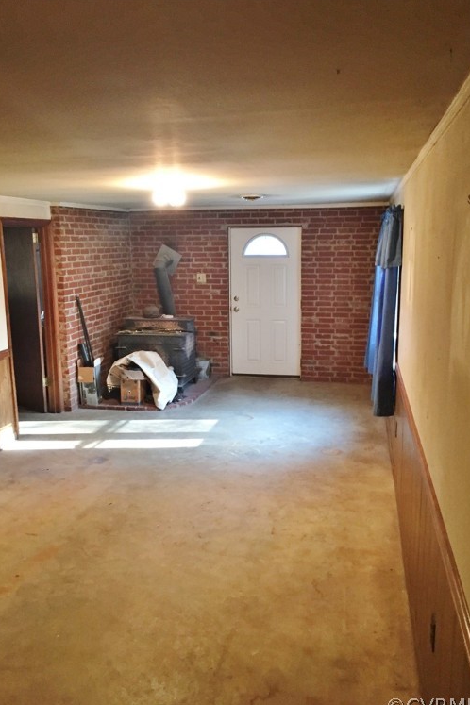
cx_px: 224
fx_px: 607
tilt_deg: -8.0
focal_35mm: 31
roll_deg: -0.8
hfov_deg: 42.3
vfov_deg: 60.3
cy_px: 360
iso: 160
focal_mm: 4.15
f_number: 2.2
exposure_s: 1/30
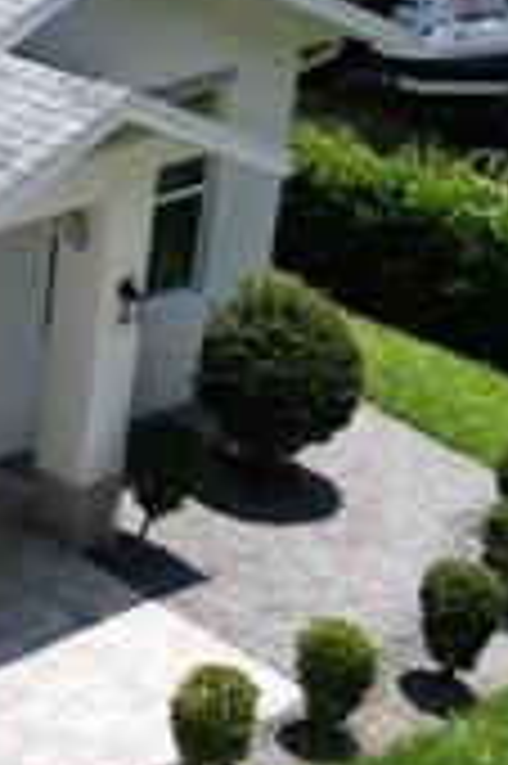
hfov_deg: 12.5
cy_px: 180
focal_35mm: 94
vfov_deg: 21.5
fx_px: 1994
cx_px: -553
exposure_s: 1/3200
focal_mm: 6.72
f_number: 1.7
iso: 130
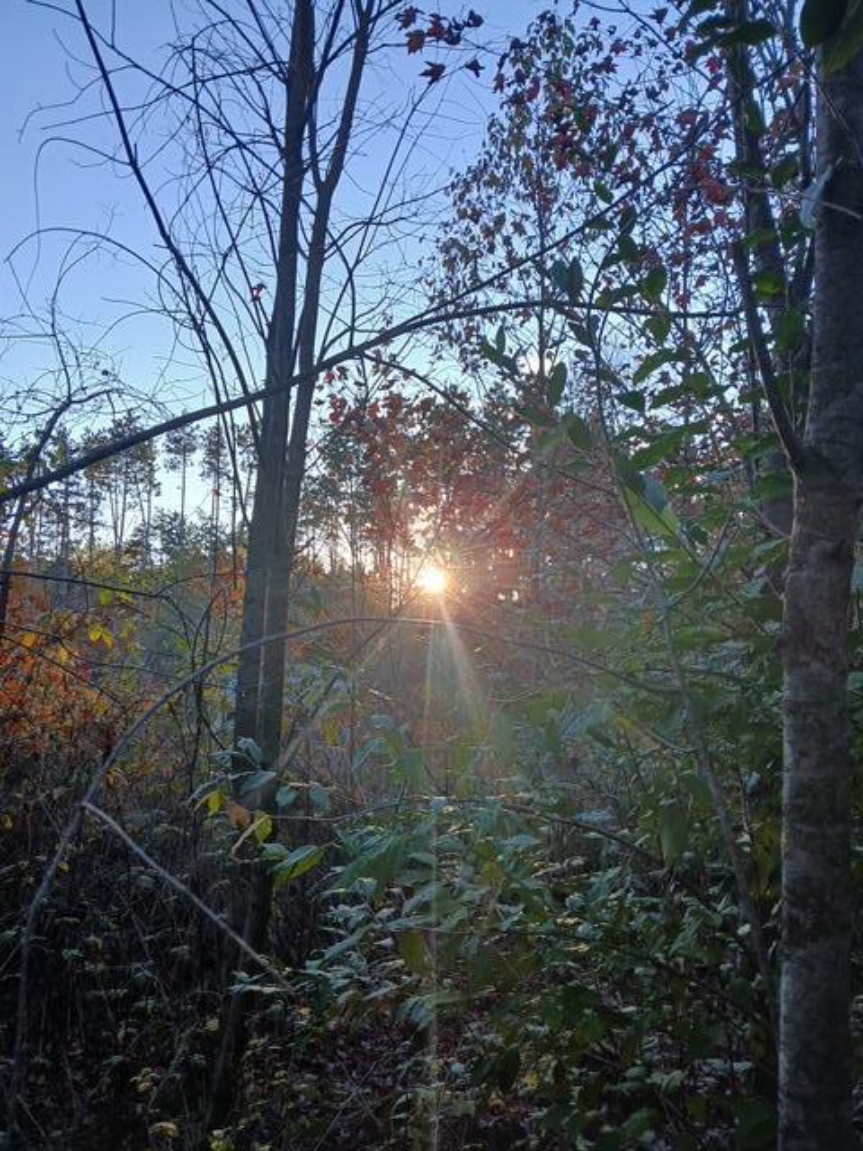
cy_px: 576
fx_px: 864
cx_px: 432
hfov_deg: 53.1
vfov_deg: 67.3
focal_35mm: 26
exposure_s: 1/197
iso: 20
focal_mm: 3.98
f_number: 1.8
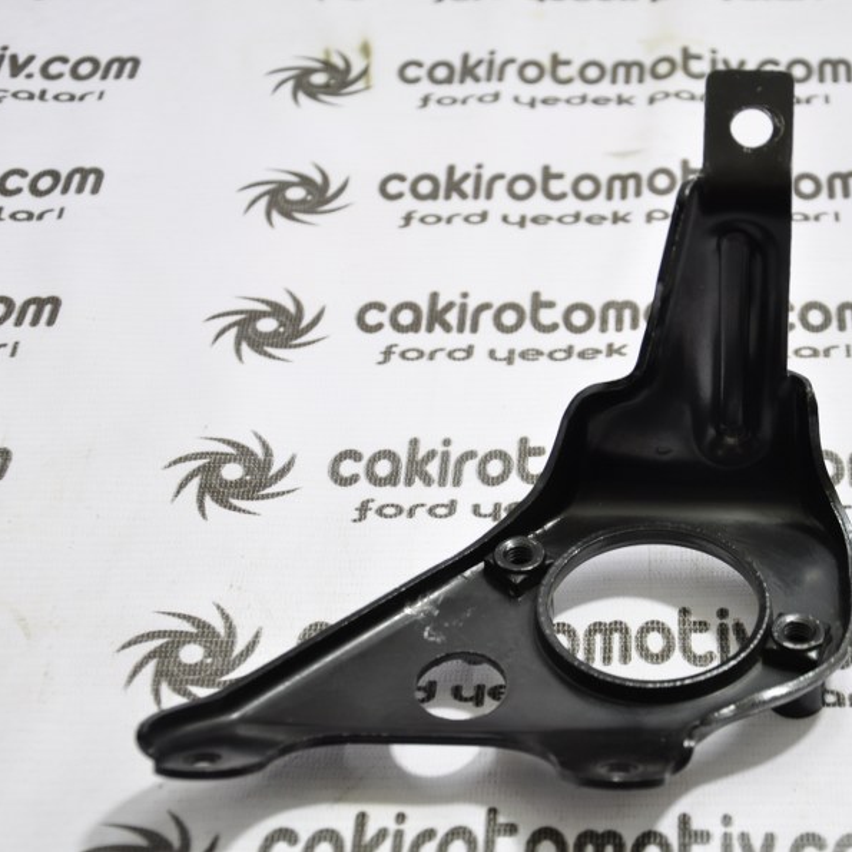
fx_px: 2413
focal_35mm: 87
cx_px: 616
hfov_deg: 19.9
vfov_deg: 20.0
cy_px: 427
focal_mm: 45
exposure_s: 1/10
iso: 200
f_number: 4.8
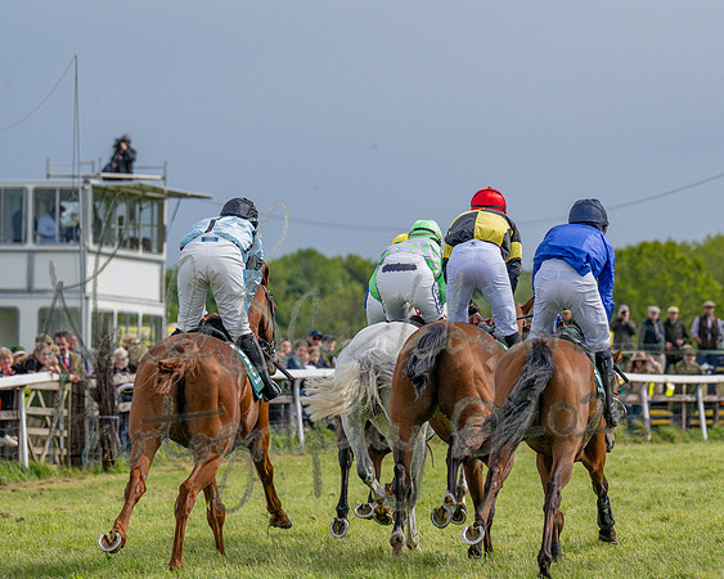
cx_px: 435
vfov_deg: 5.0
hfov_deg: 6.2
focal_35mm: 312
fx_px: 6685
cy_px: 290
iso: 400
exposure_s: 1/2500
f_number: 5
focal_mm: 185
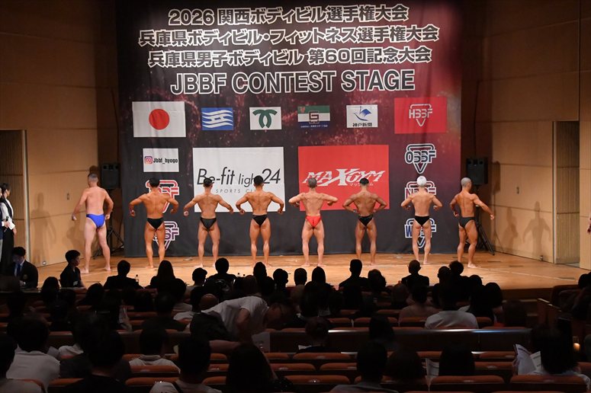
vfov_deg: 18.9
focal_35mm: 72
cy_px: 196
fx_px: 1181
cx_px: 296
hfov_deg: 28.1
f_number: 5.6
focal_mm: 48
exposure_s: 1/400
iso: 9000
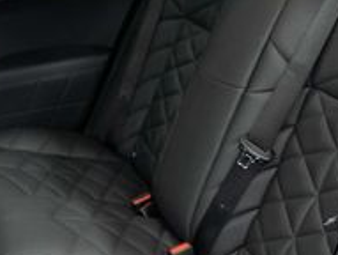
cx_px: 150
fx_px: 880
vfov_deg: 16.4
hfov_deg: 21.7
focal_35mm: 90
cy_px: 162
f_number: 3.2
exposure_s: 1/50
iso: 1250
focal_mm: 28
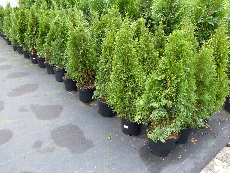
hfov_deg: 63.3
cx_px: 103
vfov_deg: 49.6
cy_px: 77
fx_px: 186
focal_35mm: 28
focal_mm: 4.5
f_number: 2.8
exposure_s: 1/60
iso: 100
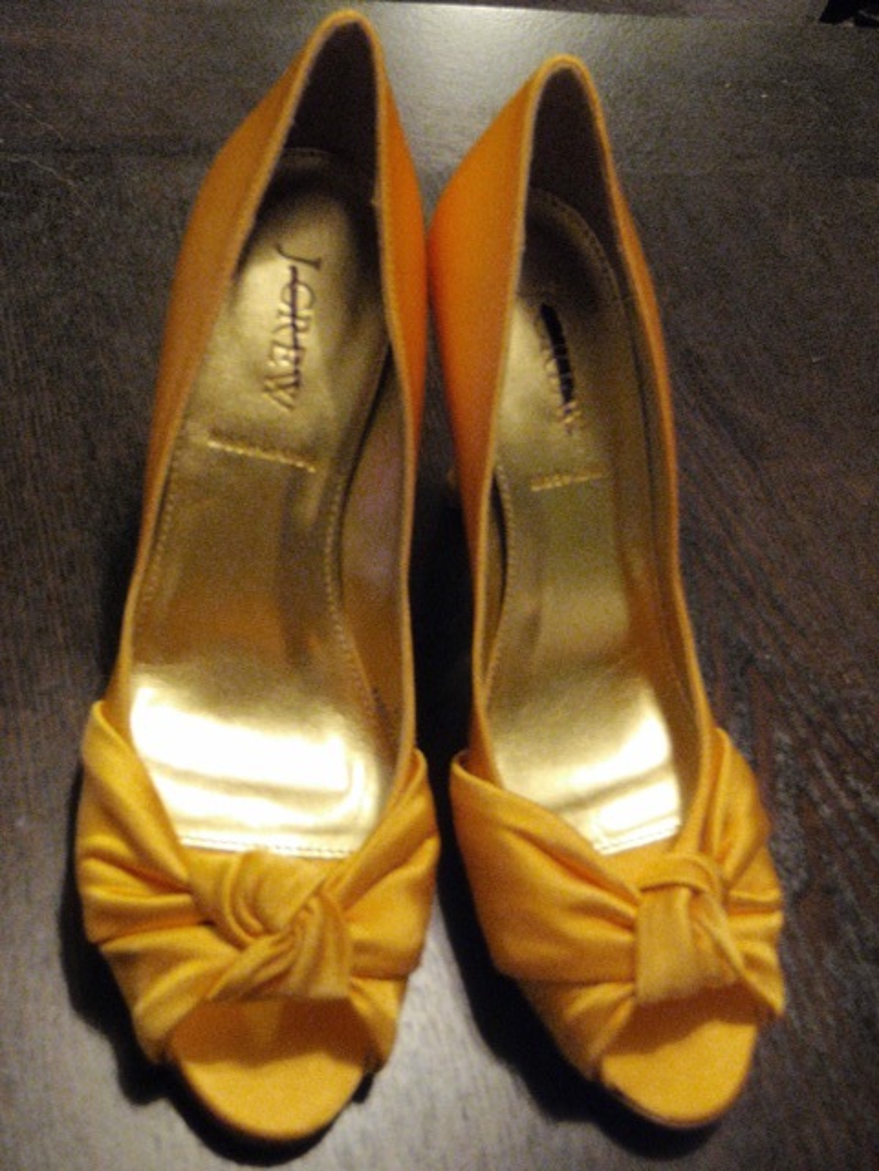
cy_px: 586
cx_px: 440
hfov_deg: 39.7
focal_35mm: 36
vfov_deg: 51.4
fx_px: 1219
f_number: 4.1
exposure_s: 1/4
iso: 400
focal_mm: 6.53
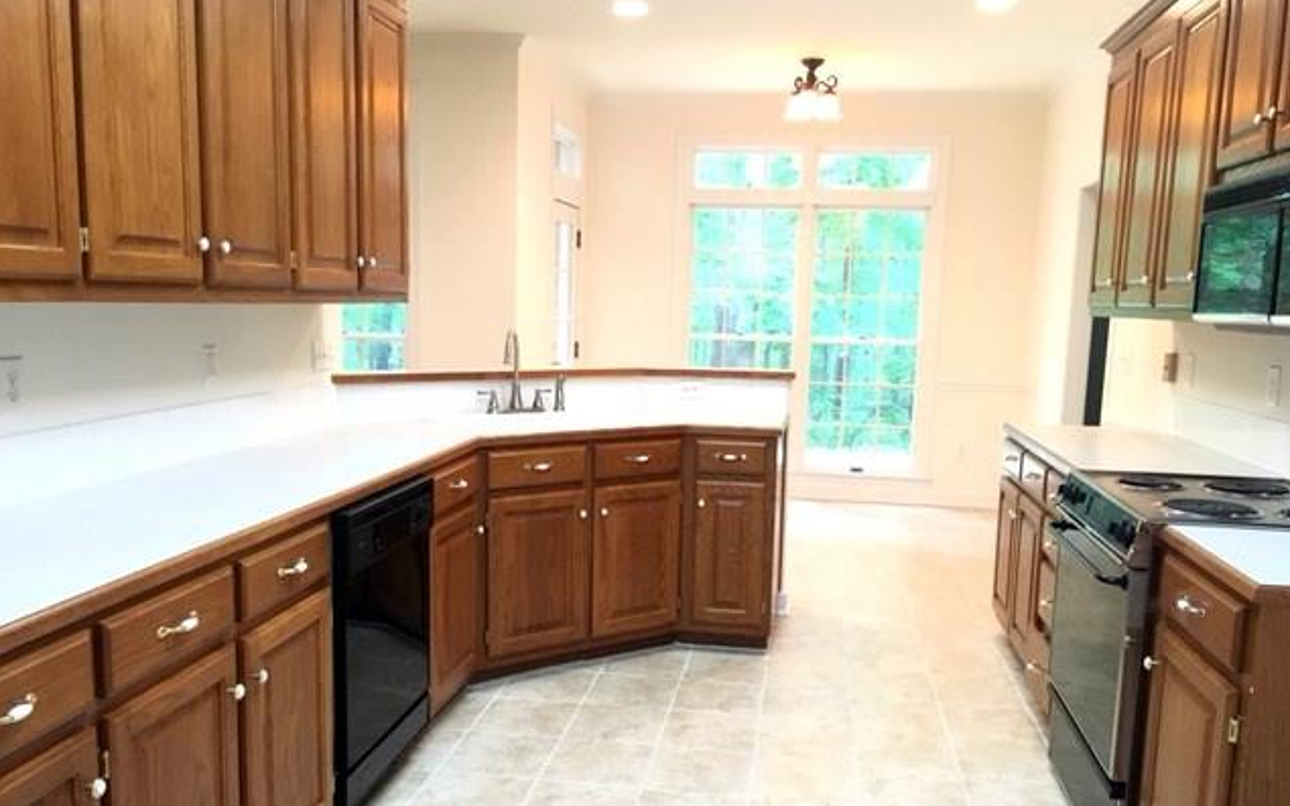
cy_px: 455
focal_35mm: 31
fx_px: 1090
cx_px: 648
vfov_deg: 40.5
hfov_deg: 61.2
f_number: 2.2
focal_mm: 4.15
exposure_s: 1/30
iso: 250
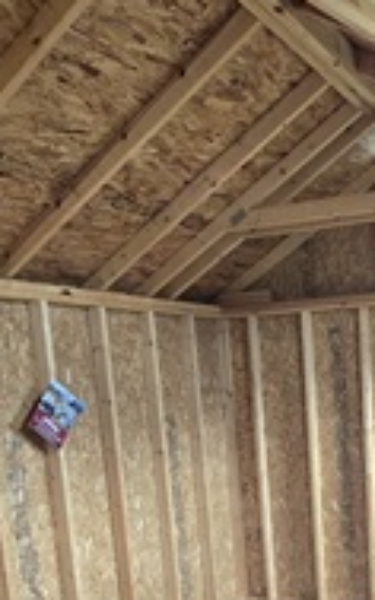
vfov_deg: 48.3
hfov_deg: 31.5
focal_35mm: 38
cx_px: 356
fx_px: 622
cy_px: 489
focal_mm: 2.2
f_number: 2.2
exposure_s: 1/60
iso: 160
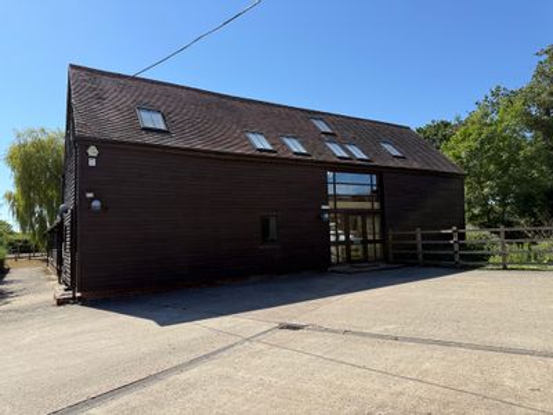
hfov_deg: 71.6
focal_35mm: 24
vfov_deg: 56.8
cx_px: 276
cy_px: 208
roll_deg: +1.6
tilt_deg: +4.1
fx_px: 383
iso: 80
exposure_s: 1/3953
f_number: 1.78
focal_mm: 6.76
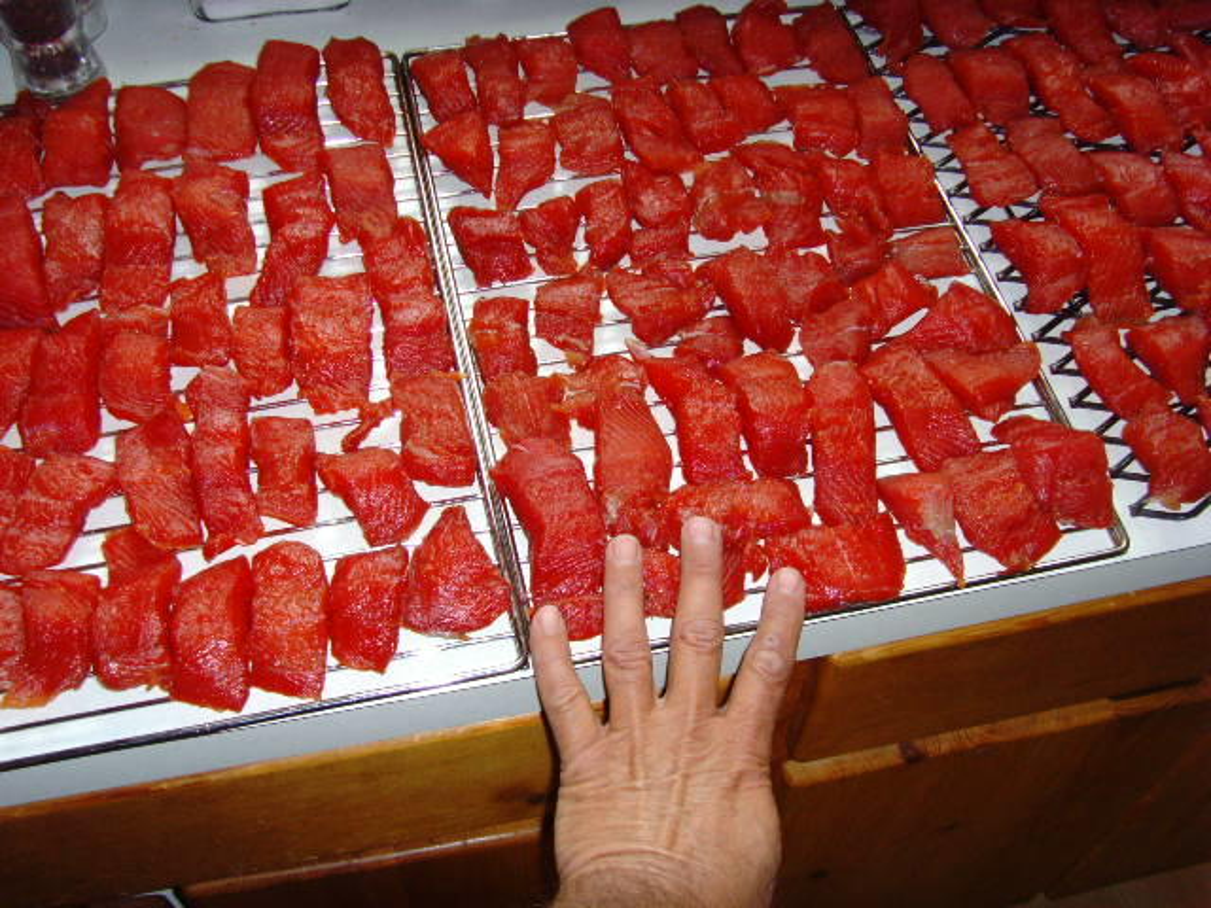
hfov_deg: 47.9
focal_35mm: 39
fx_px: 1364
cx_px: 606
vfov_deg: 36.8
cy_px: 454
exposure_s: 1/45
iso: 200
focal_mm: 6.6
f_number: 3.5
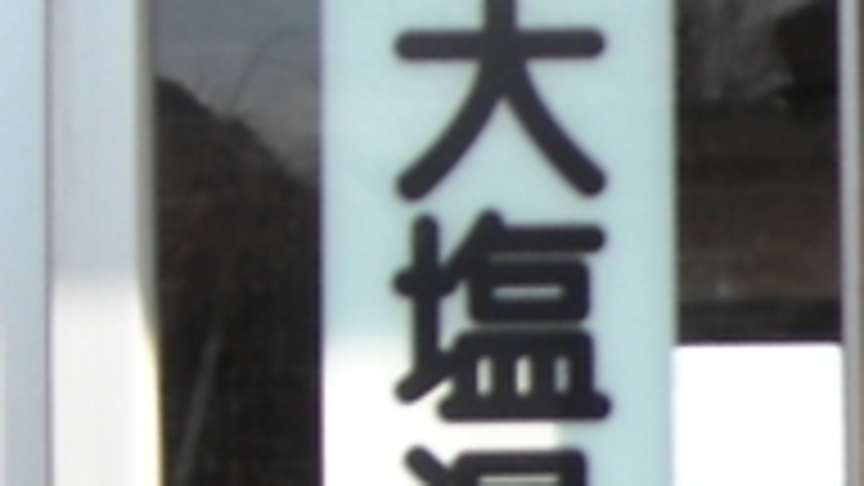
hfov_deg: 9.9
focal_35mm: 203
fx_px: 4651
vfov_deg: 5.9
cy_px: 670
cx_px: 1652
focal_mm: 5.7
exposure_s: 1/250
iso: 67
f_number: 2.8
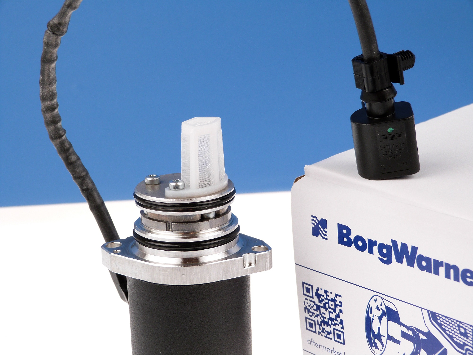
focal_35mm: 77
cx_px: 236
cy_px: 178
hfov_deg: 25.3
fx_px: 1052
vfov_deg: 19.1
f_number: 3.3
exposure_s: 1/80
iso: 100
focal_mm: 13.8
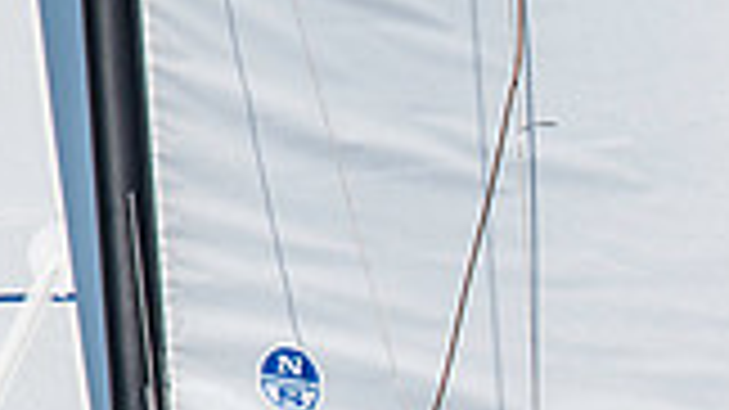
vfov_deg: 0.7
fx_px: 32522
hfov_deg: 1.3
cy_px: 746
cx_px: 1022
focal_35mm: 1683
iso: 320
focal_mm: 300
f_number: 5.6
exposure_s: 1/4000
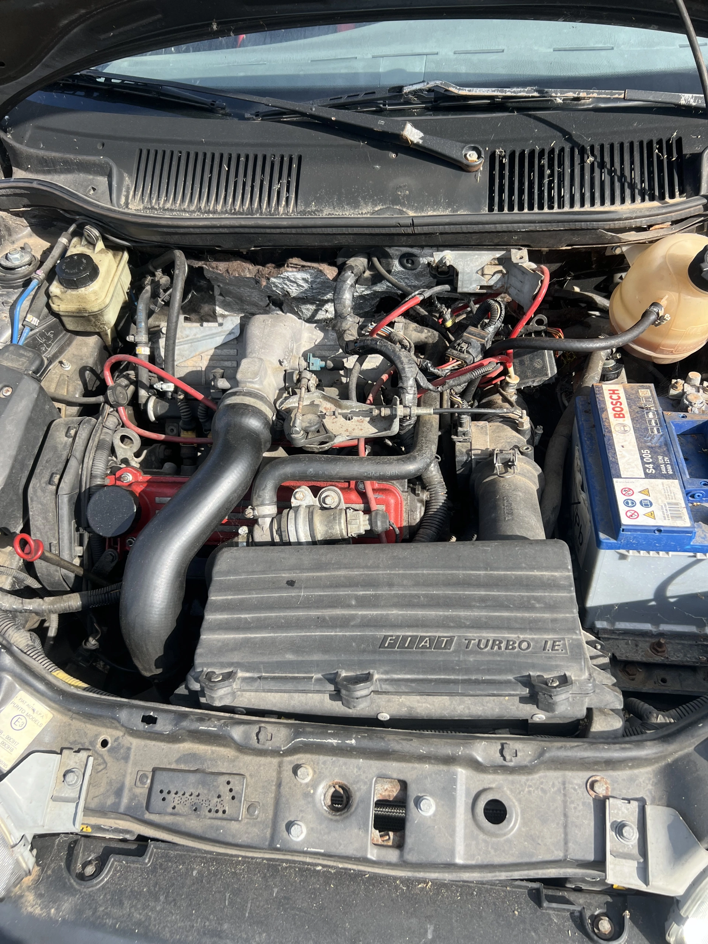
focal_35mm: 26
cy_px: 472
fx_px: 709
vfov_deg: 67.3
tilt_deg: -48.0
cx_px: 354
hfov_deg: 53.1
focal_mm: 5.7
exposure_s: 1/1124
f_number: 1.5
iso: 50
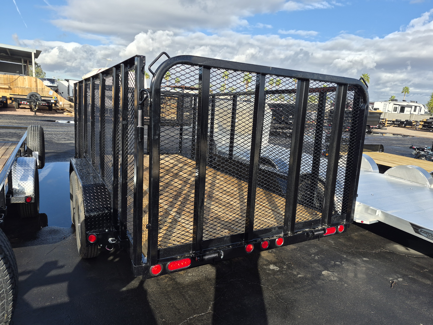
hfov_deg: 73.9
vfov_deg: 58.9
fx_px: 288
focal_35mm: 23
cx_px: 216
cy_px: 162
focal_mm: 5.4
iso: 80
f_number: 1.8
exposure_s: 1/3184
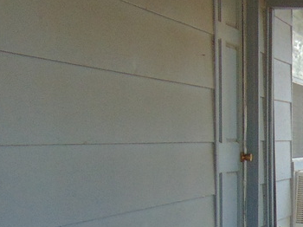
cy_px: 269
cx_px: 461
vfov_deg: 13.9
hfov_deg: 17.1
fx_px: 901
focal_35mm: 103
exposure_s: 1/60
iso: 100
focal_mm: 4.5
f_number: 3
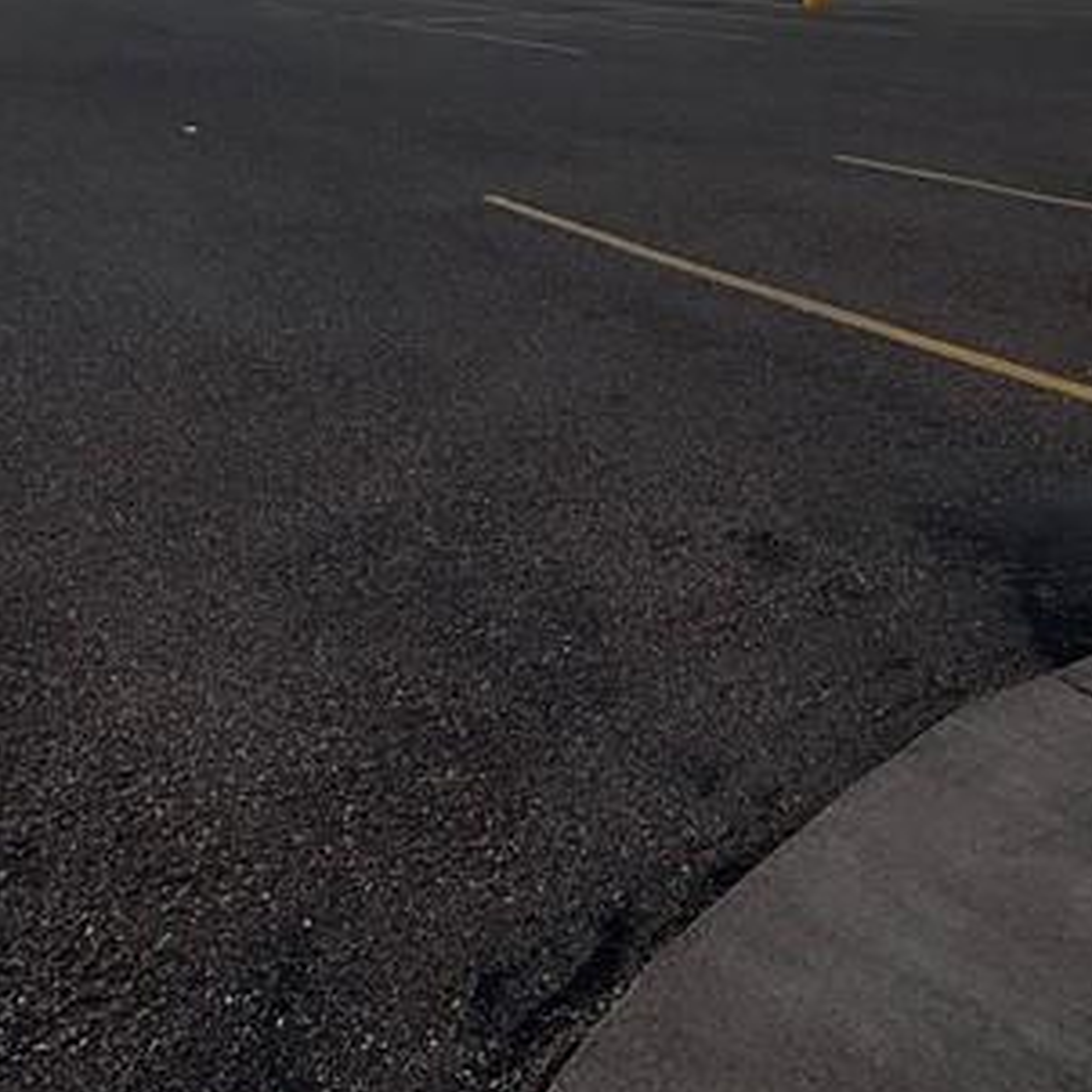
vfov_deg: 35.0
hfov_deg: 40.0
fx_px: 1499
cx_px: 542
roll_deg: -1.0
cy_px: -76
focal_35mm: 42
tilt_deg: -2.2
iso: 40
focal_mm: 2.22
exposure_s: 1/525
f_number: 2.2
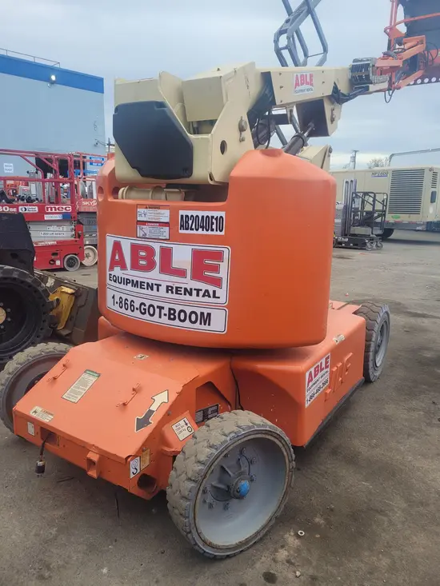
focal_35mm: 26
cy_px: 293
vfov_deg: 67.3
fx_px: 441
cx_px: 220
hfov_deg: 53.1
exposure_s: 1/268
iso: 40
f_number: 1.8
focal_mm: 5.4
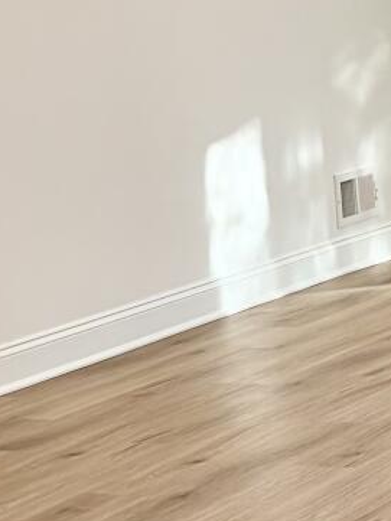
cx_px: 998
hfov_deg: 9.1
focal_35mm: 144
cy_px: 206
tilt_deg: -9.0
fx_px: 2167
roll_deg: +1.2
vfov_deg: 13.7
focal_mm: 5.96
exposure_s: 1/120
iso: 80
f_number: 1.6
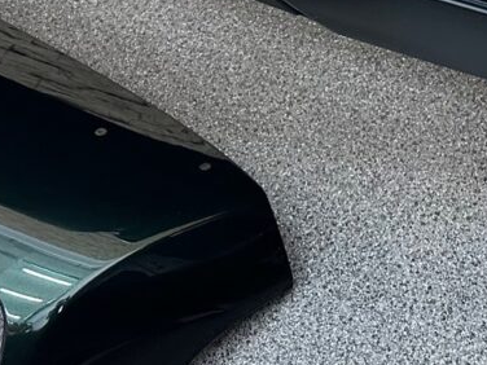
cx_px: 442
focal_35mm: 102
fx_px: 1435
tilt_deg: -34.6
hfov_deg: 18.9
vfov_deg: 12.5
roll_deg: +8.1
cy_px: -396
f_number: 1.78
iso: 160
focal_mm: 6.86
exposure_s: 1/50
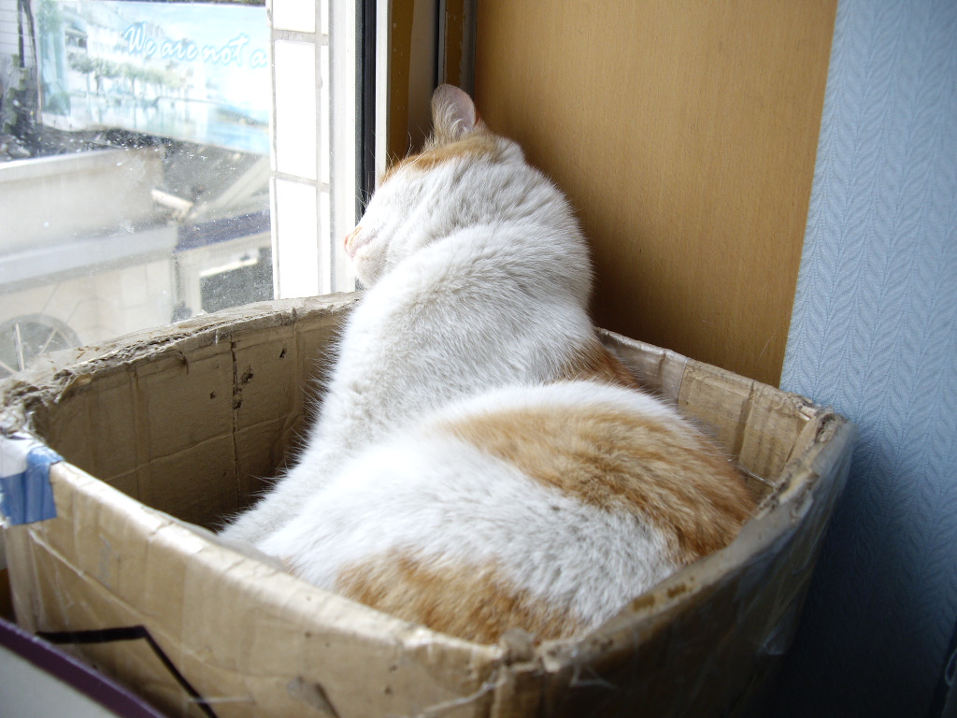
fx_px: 1051
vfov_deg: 37.7
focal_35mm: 38
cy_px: 359
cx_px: 478
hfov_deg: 49.0
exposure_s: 1/100
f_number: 2.8
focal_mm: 7.9
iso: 100
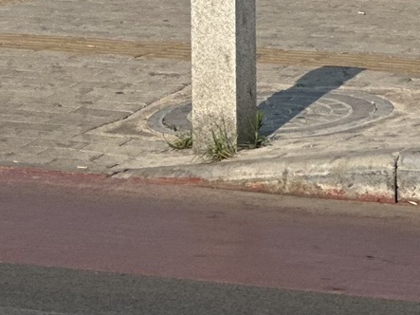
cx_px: -228
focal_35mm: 348
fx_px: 4221
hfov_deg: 5.6
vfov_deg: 4.2
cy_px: -391
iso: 32
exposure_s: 1/732
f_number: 2.8
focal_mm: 9
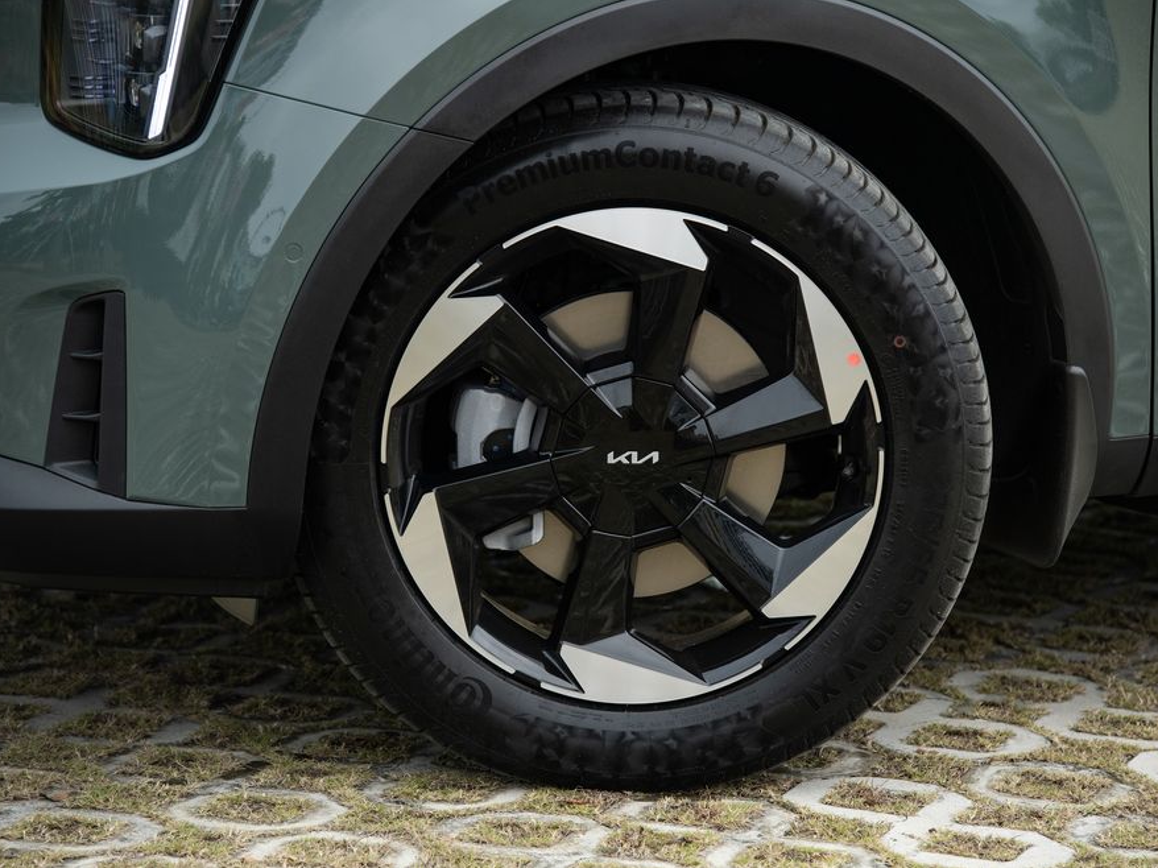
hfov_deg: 10.7
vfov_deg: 8.0
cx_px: 644
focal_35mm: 185
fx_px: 6187
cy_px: 434
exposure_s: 1/200
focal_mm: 170
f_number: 5.6
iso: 500
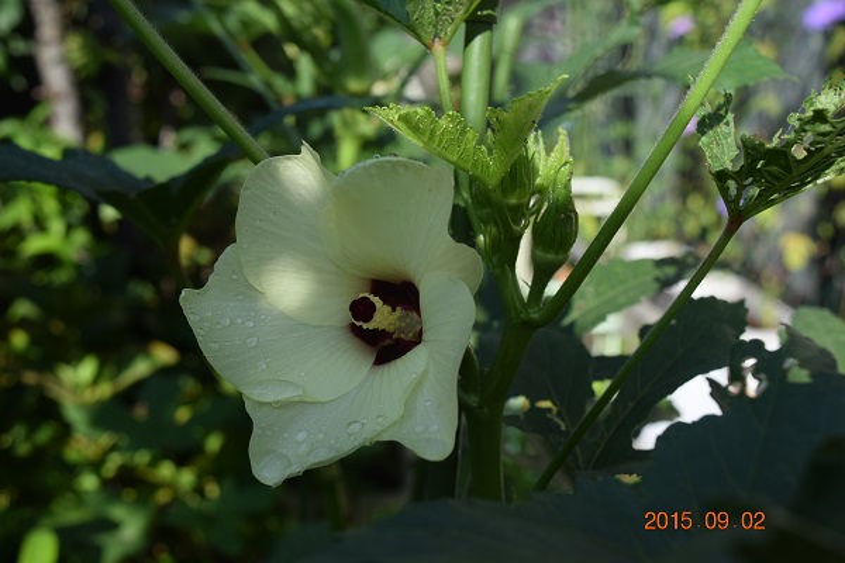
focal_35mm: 46
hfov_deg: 42.3
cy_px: 282
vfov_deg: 28.9
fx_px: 1091
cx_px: 422
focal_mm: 31
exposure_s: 1/400
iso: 200
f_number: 8
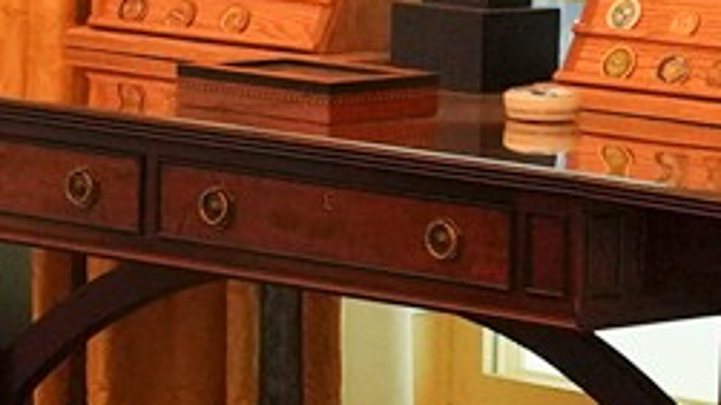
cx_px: -991
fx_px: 5906
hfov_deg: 6.6
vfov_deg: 3.9
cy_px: -304
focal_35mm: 309
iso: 4000
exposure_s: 1/100
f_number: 7.1
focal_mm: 37
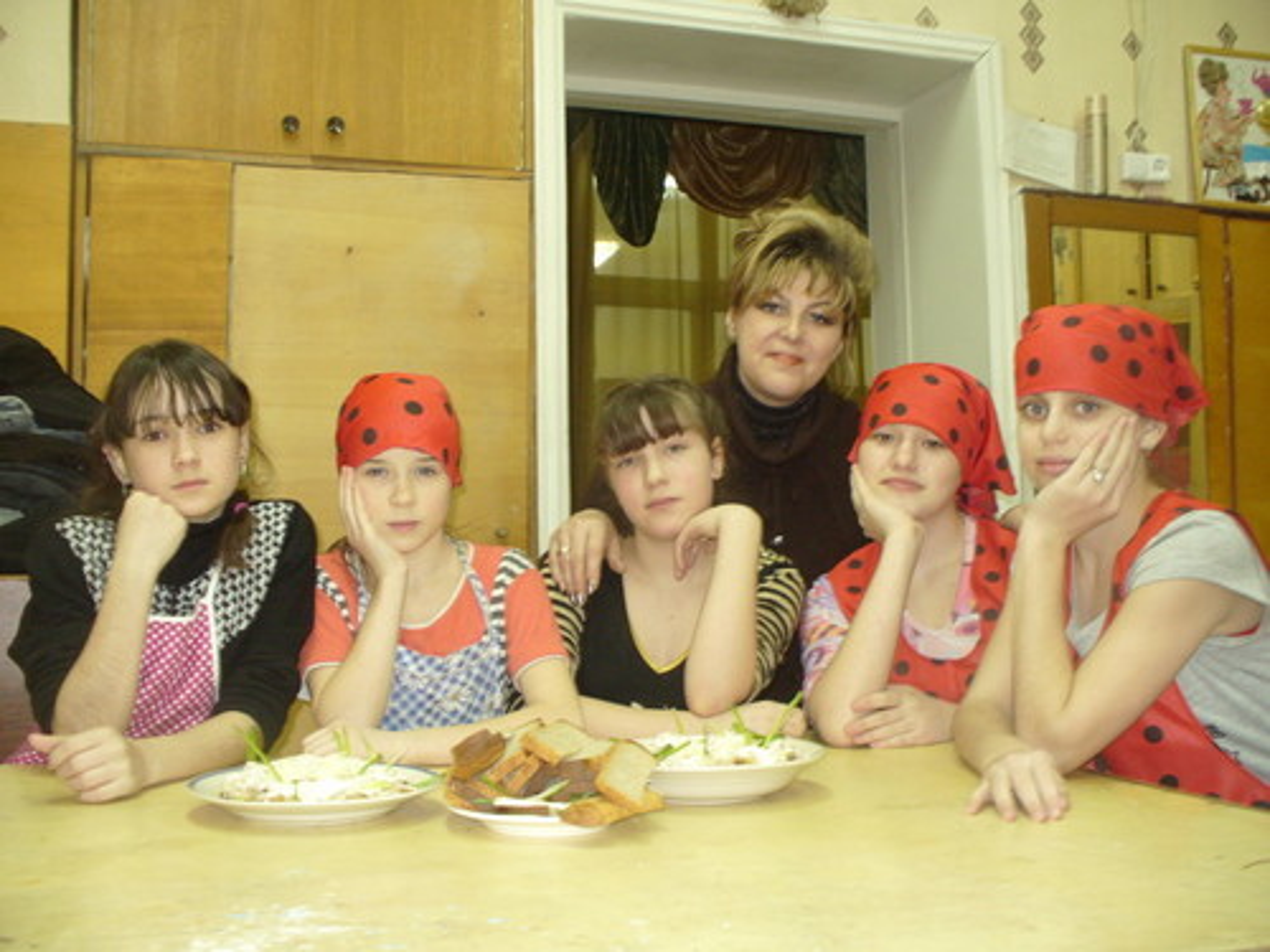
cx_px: 635
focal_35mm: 37
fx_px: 1357
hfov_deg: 50.1
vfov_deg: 38.7
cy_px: 476
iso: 125
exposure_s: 1/8
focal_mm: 6.1
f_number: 2.8
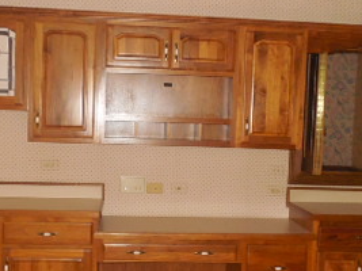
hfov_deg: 32.2
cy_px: 168
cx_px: 190
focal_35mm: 60
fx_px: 627
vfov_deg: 24.3
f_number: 3.3
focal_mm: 4.5
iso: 450
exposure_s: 1/25
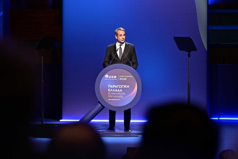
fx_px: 1190
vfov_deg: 7.6
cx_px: 119
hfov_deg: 11.4
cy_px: 80
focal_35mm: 180
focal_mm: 180
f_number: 6.3
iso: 3200
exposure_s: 1/200
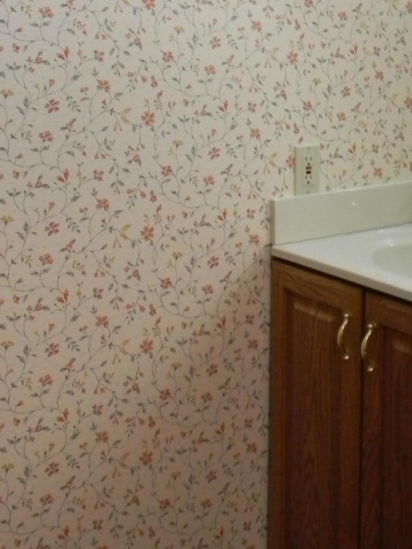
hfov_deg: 22.6
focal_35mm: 64
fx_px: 1016
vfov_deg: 29.1
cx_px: 333
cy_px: 57
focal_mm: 5
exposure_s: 1/27
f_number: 3.5
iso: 400
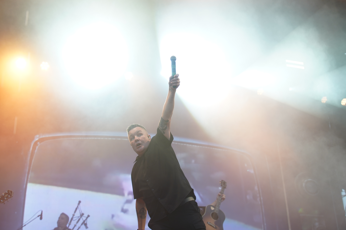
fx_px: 442
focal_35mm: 46
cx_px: 173
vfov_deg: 29.2
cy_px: 115
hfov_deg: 42.7
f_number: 4
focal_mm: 46
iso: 500
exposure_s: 1/160
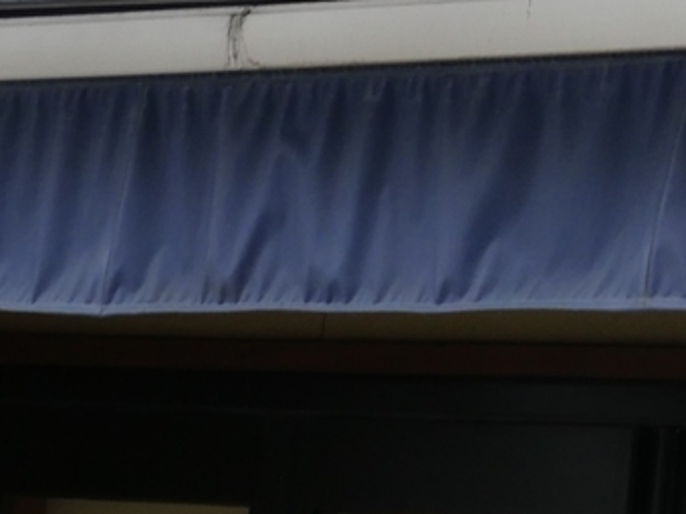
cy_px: -377
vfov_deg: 3.9
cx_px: 759
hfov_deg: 5.2
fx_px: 7471
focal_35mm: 377
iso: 400
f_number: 5.6
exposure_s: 1/100
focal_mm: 40
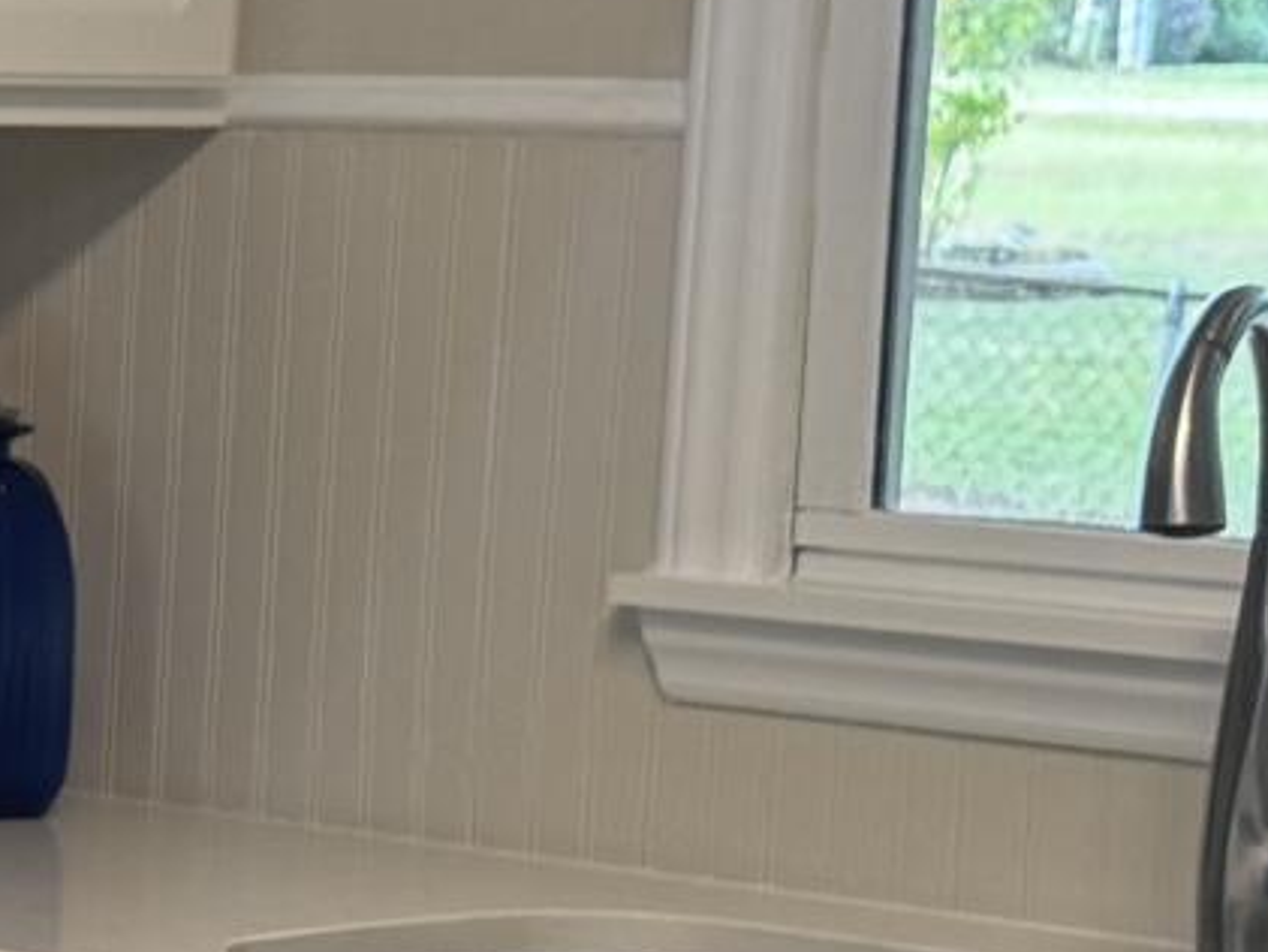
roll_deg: -1.5
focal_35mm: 171
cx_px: -1009
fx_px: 6266
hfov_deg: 10.8
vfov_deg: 8.7
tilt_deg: -7.9
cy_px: 838
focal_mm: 6.76
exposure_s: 1/120
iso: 160
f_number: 1.78
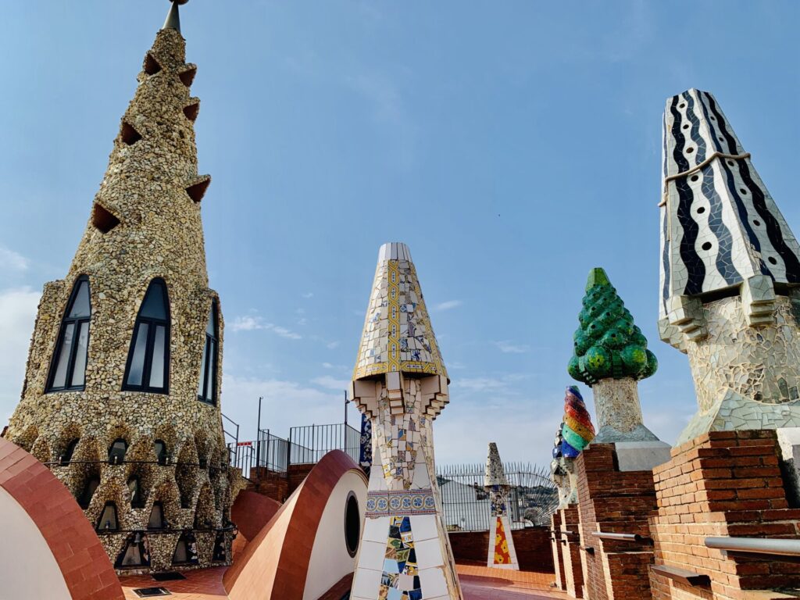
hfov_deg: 67.3
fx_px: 601
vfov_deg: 53.1
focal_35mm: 26
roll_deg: +0.6
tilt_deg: +21.4
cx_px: 400
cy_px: 300
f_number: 1.8
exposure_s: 1/4274
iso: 25
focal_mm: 4.25
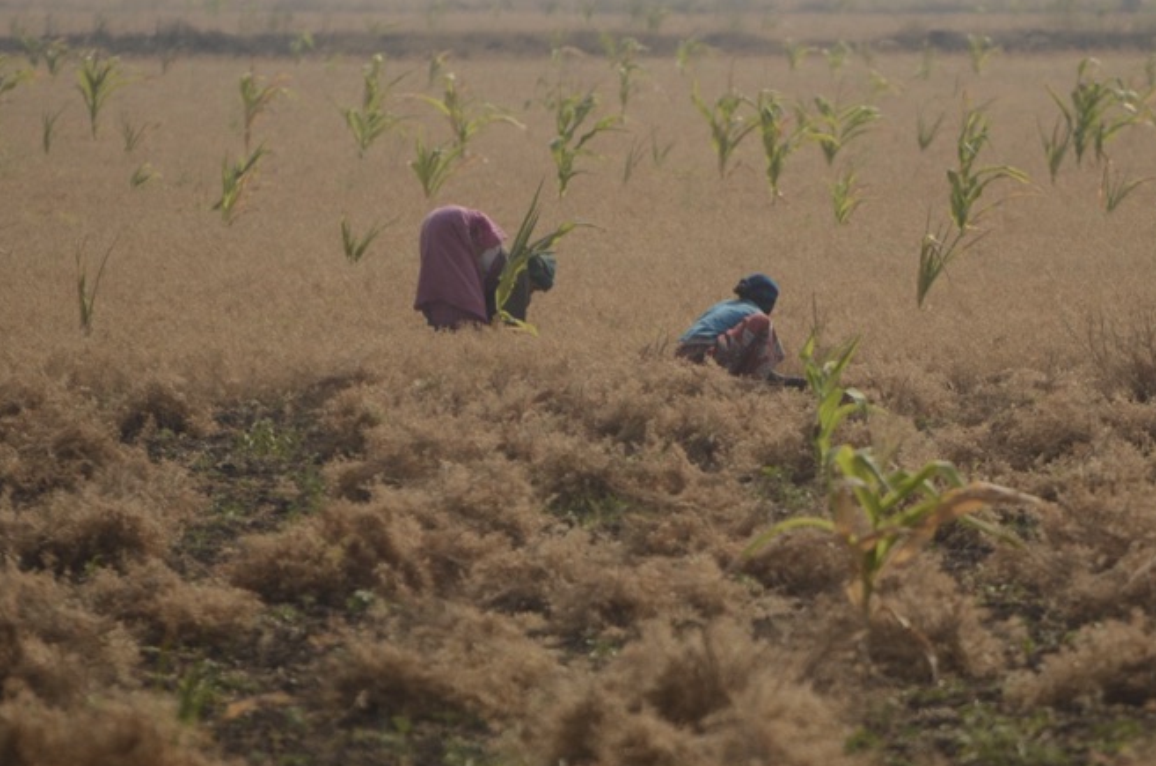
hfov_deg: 3.4
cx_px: 760
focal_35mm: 616
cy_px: 342
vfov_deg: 2.2
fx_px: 19737
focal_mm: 300
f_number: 5.6
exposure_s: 1/2000
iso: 200
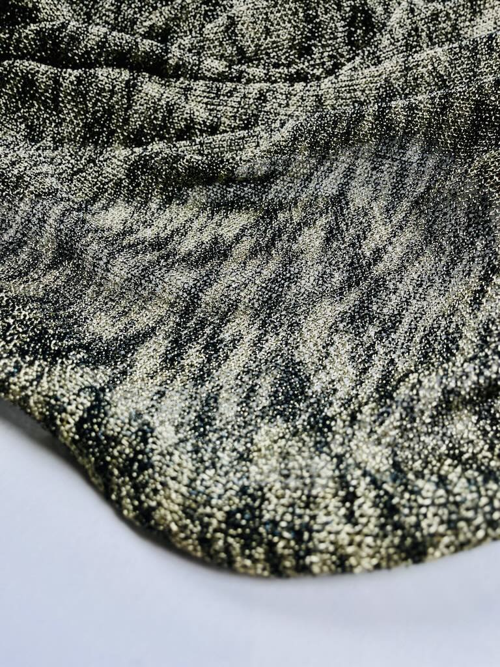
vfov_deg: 67.3
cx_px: 250
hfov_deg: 53.1
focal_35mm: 26
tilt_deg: -48.2
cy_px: 334
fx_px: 501
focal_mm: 5.1
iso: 50
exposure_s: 1/639
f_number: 1.6
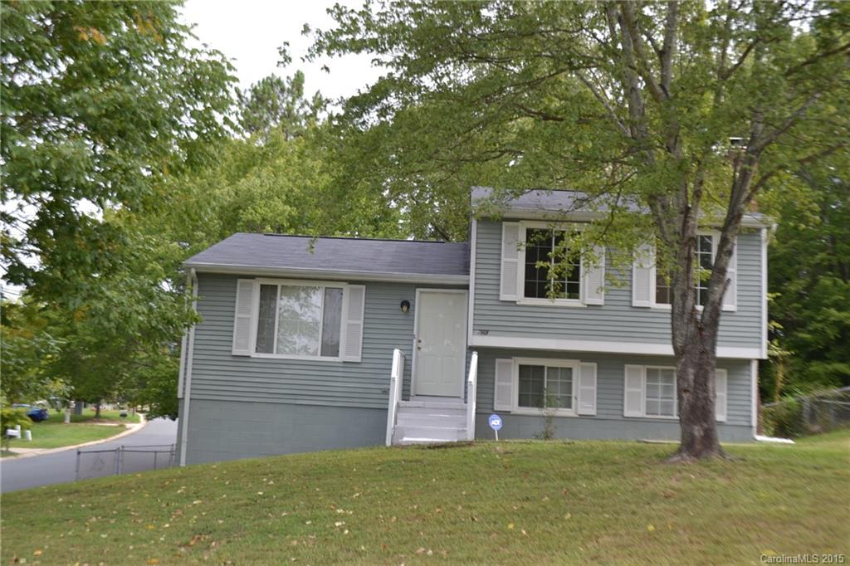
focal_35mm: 39
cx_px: 425
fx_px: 920
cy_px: 283
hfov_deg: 49.6
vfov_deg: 34.2
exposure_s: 1/160
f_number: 6.3
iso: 100
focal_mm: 26
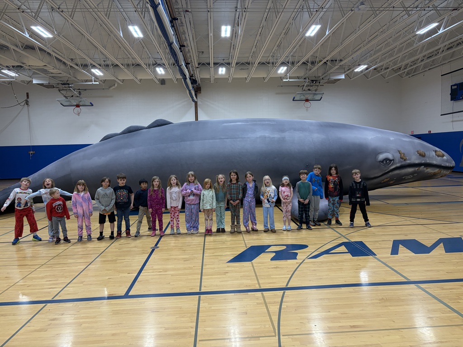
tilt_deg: -3.7
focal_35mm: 26
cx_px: 232
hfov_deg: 67.3
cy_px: 174
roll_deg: +2.4
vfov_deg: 53.1
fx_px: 348
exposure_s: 1/120
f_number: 1.6
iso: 125
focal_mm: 5.96
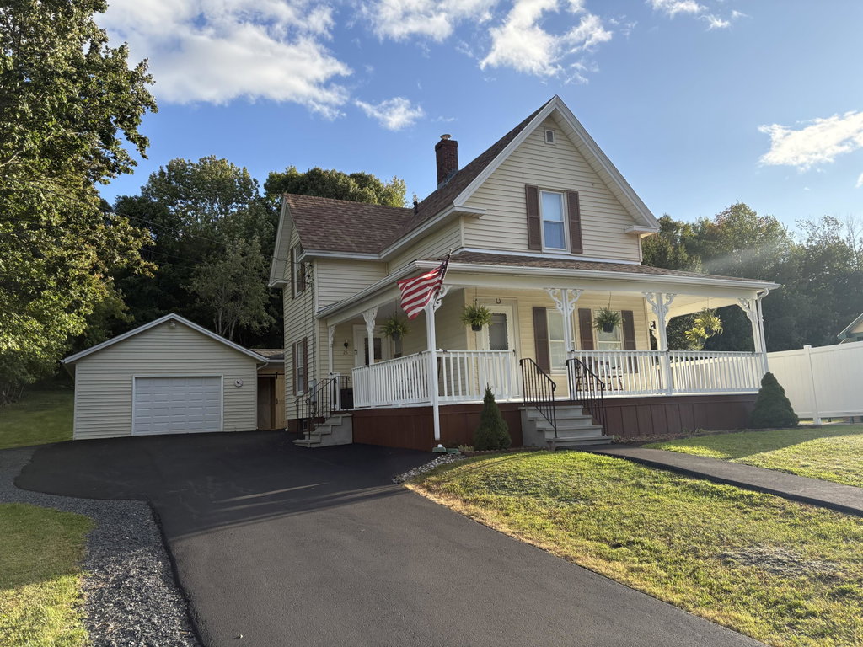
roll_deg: +2.8
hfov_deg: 67.3
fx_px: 648
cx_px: 432
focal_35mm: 26
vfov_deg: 53.1
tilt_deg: +8.4
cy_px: 324
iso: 64
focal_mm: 5.96
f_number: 1.6
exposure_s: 1/2283
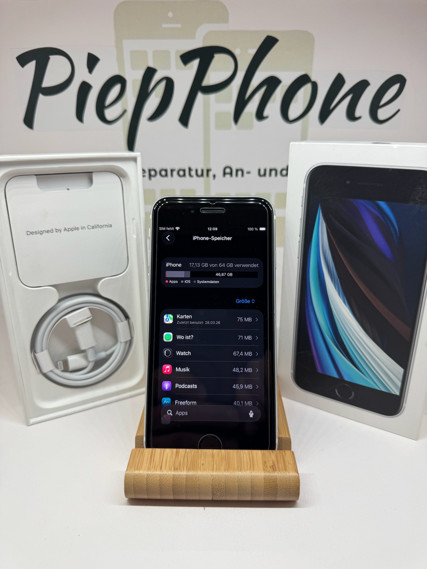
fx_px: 395
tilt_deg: -19.9
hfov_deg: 56.8
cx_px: 214
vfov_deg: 71.6
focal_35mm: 24
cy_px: 284
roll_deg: -0.5
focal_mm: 6.76
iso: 64
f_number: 1.78
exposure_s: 1/140
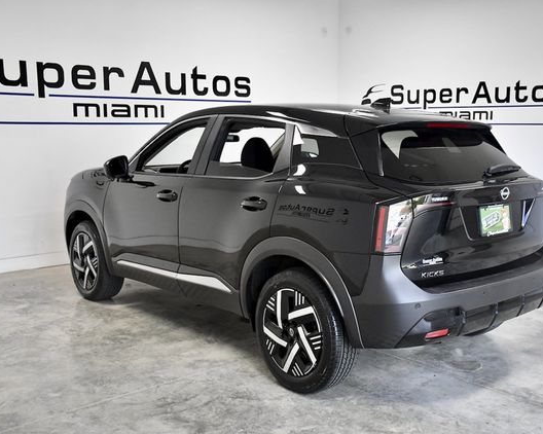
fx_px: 659
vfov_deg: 36.5
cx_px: 319
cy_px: 218
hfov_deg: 44.6
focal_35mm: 41
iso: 2500
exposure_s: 1/800
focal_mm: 24
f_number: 3.8
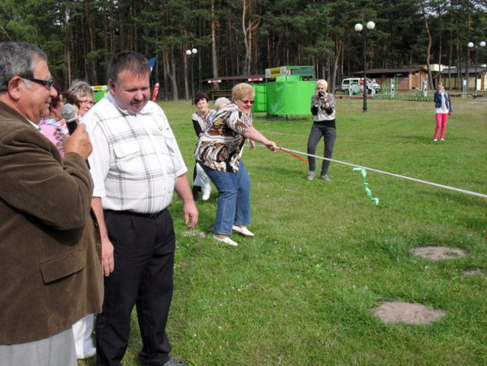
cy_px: 183
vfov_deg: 37.7
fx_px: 535
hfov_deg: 49.0
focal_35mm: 38
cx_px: 244
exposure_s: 1/90
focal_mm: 6.3
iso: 80
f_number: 8.3
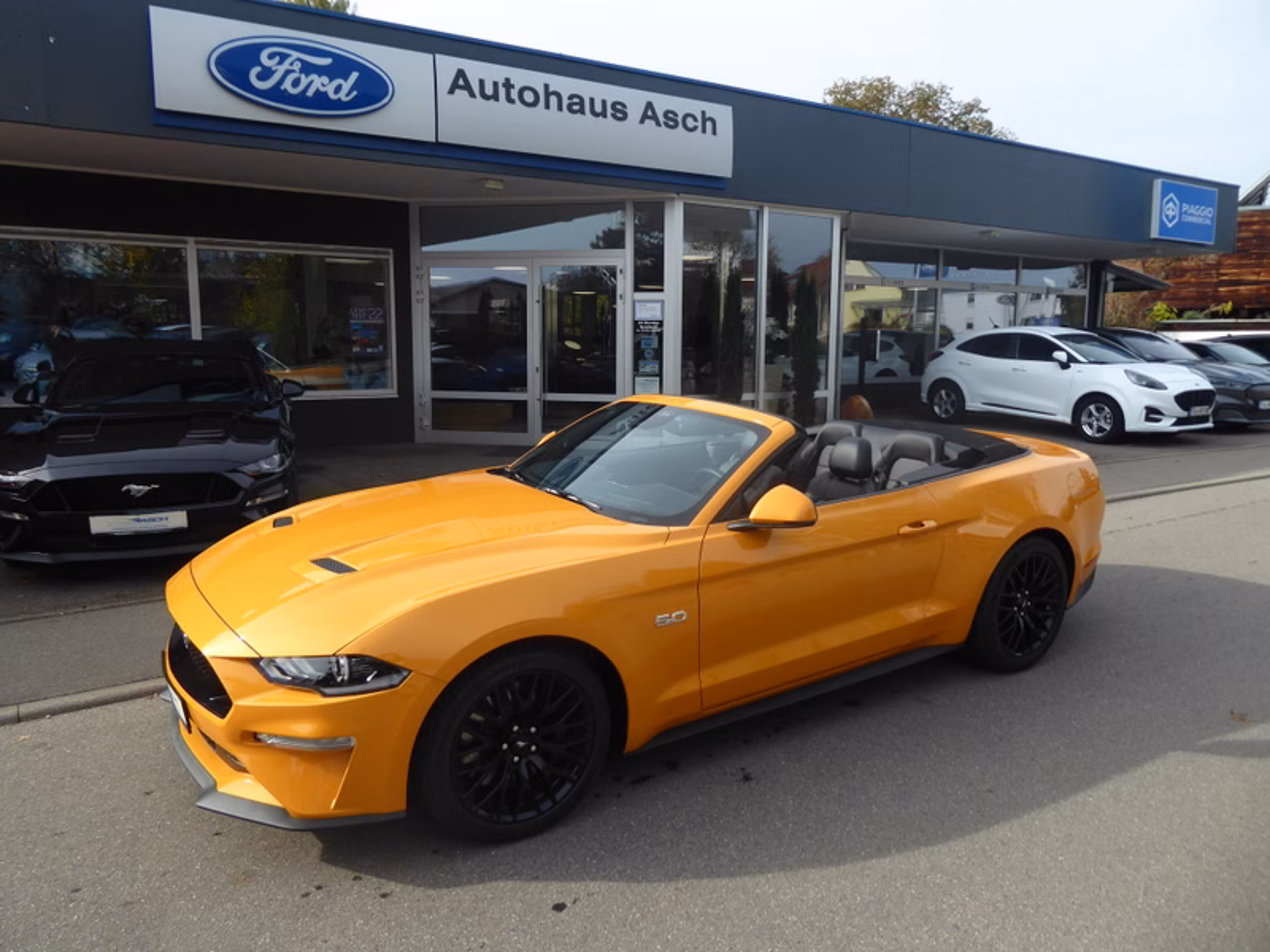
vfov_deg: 54.9
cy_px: 476
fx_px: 917
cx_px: 635
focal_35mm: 25
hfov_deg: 69.4
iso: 80
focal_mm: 4.3
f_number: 3.3
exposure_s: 1/400
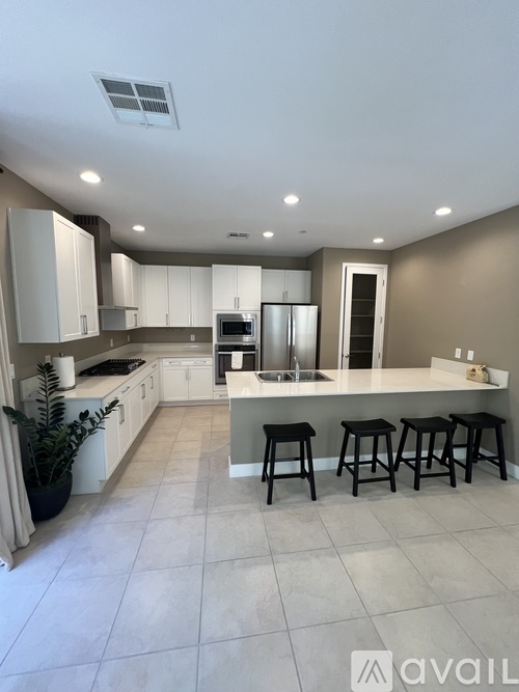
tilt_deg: -6.8
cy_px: 346
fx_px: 260
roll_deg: -0.2
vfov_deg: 106.2
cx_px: 260
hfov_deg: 89.9
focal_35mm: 13
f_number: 1.8
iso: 200
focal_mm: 1.57
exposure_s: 1/120
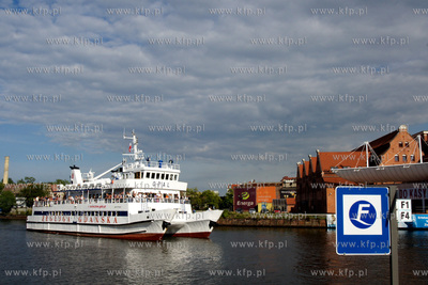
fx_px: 428
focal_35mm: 36
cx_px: 214
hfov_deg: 53.1
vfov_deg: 36.9
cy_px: 142
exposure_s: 1/320
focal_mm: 24
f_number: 20
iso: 400
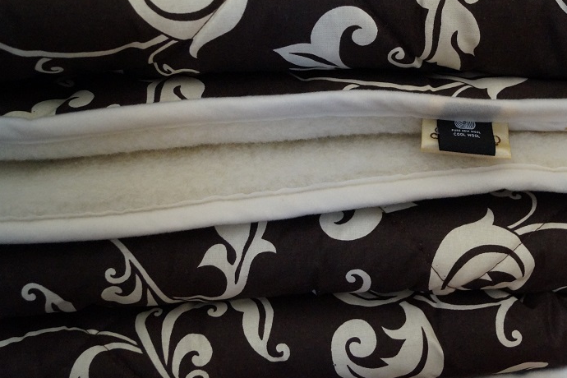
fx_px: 740
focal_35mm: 47
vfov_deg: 28.6
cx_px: 369
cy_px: 150
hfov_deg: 41.5
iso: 3200
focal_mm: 24
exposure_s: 1/60
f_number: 4
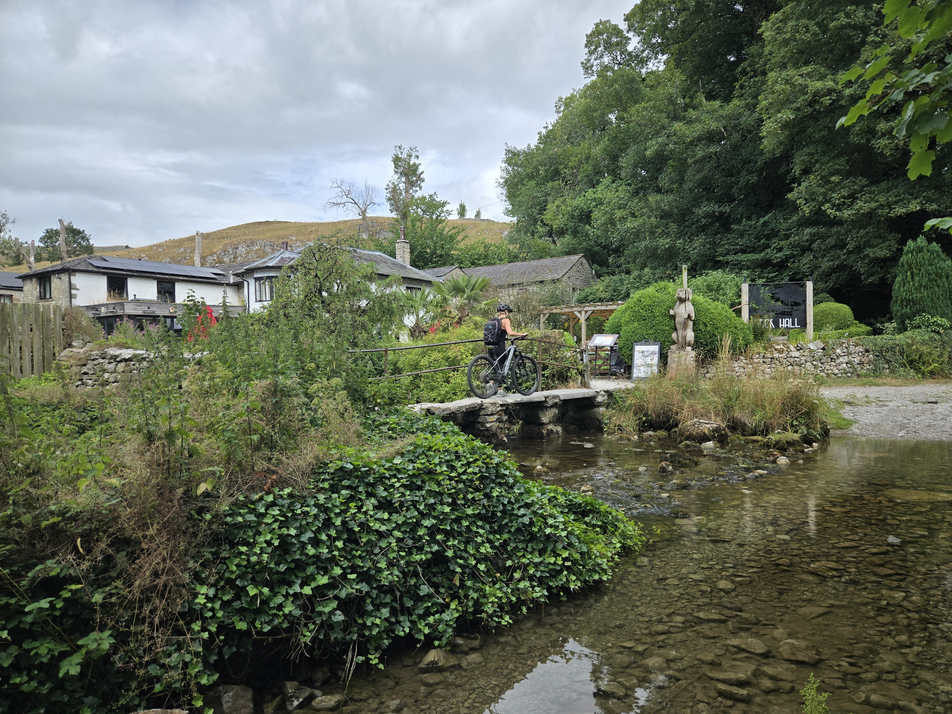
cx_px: 476
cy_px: 357
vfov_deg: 58.9
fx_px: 633
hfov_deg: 73.9
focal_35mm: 23
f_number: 1.8
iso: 50
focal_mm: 5.4
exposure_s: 1/2921
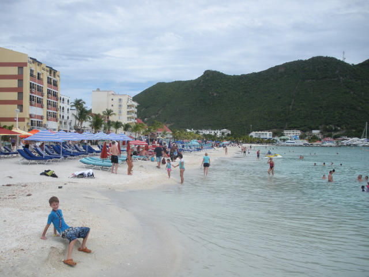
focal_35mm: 36
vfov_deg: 39.7
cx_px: 184
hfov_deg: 51.4
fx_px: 384
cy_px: 138
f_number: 3.5
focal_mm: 6.3
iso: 64
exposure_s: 1/758
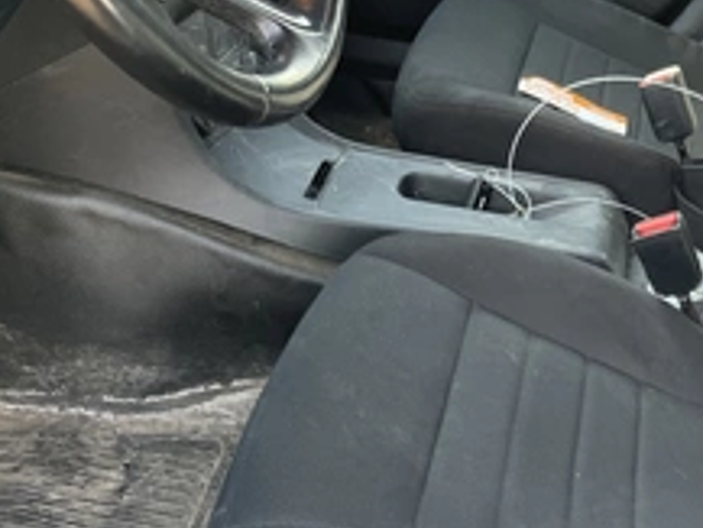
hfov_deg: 38.6
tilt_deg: -45.3
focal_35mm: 48
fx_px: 975
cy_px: 476
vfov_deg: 29.1
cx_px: 528
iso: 64
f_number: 1.6
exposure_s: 1/122
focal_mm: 5.1
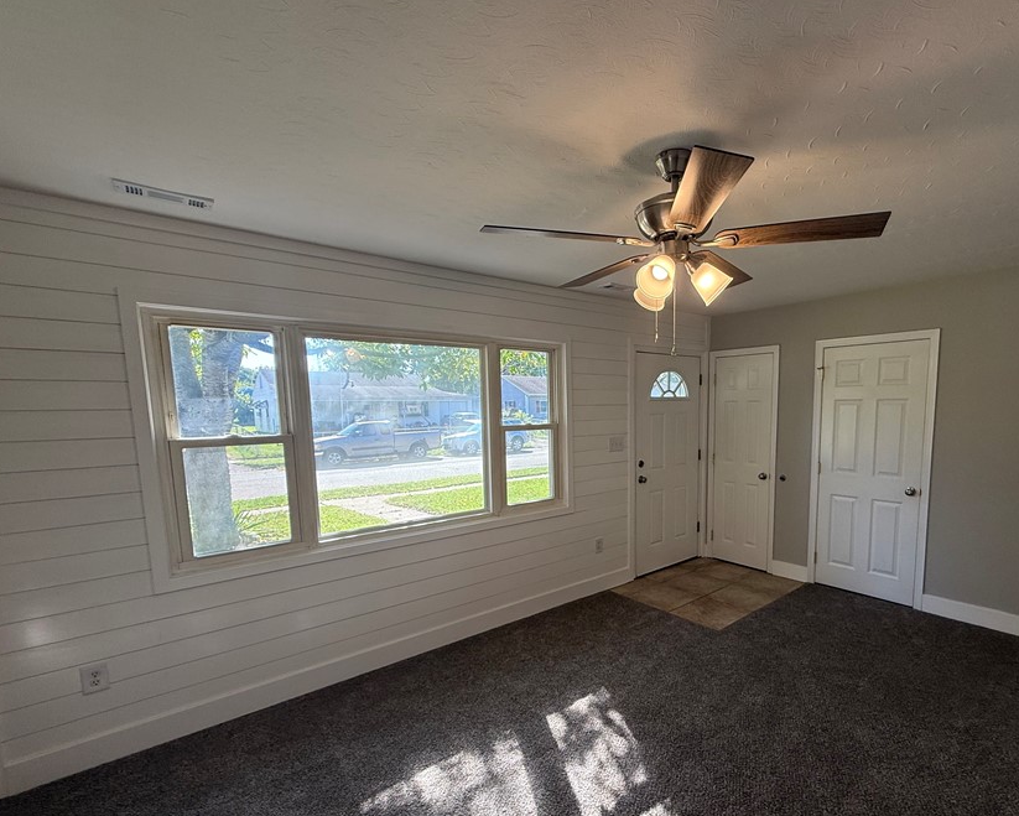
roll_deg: -0.5
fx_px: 513
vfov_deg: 76.6
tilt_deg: -5.7
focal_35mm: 17
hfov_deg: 88.6
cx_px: 605
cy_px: 463
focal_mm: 2.22
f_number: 2.2
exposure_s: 1/121
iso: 64
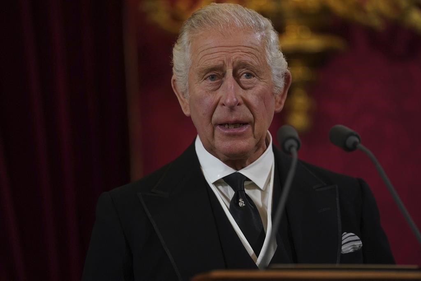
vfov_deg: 6.9
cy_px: 140
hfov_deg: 10.3
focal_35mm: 200
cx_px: 210
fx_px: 2339
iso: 3200
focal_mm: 200
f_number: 2.8
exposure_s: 1/500
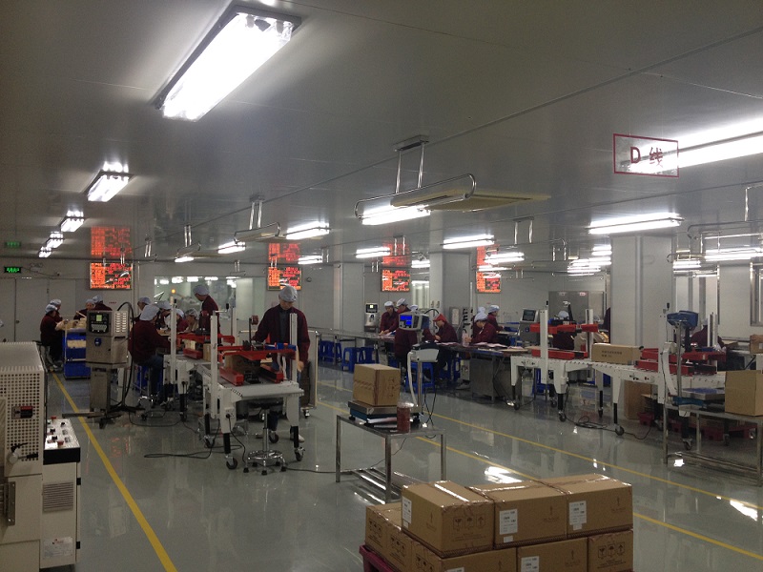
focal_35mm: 35
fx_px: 771
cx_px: 382
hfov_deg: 52.6
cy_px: 286
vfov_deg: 40.7
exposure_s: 1/24
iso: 50
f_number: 2.4
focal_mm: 4.28
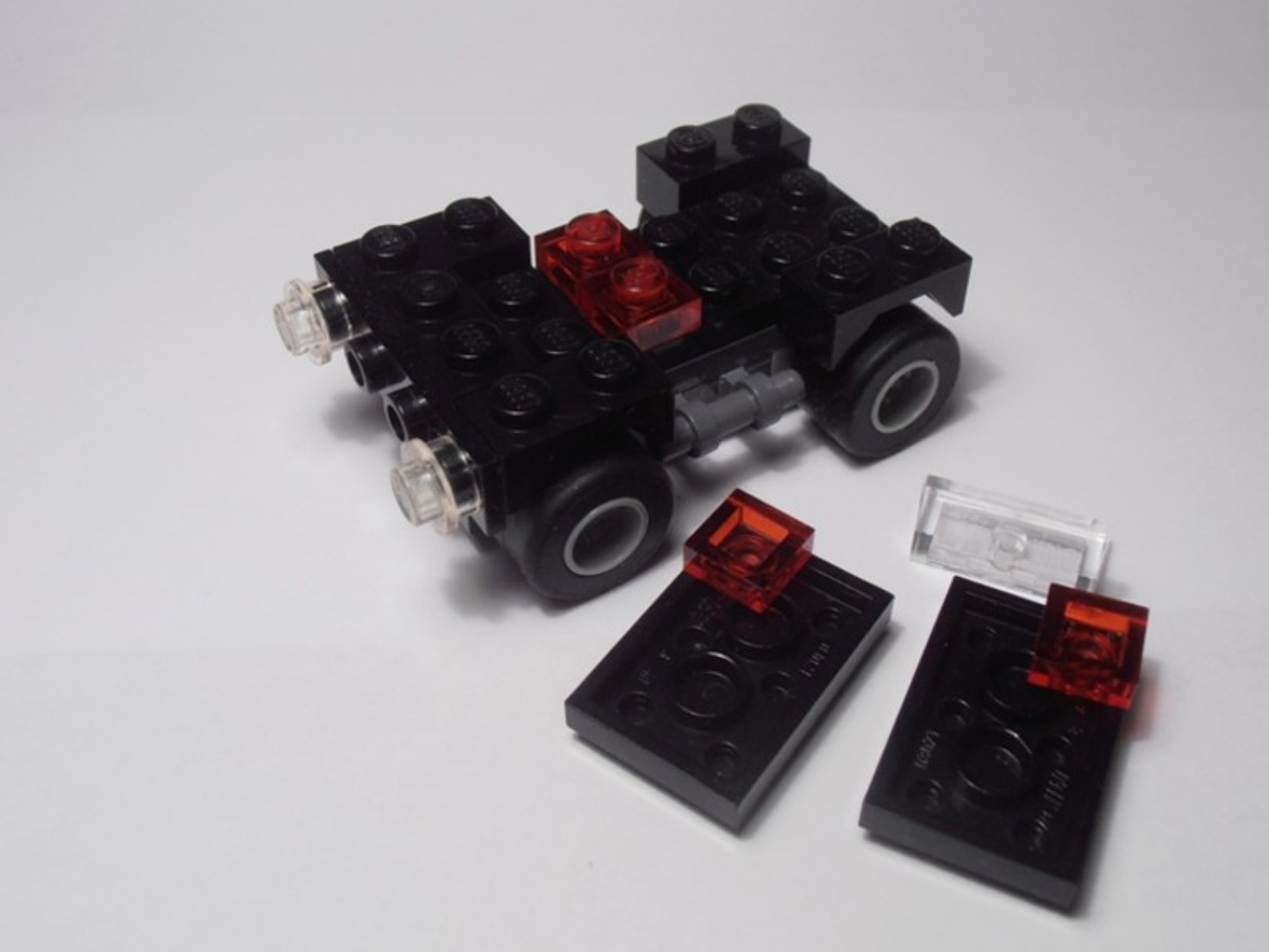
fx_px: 1503
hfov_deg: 45.7
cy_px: 443
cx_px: 691
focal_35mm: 41
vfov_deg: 35.1
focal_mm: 6.61
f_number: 3.9
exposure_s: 1/50
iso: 80
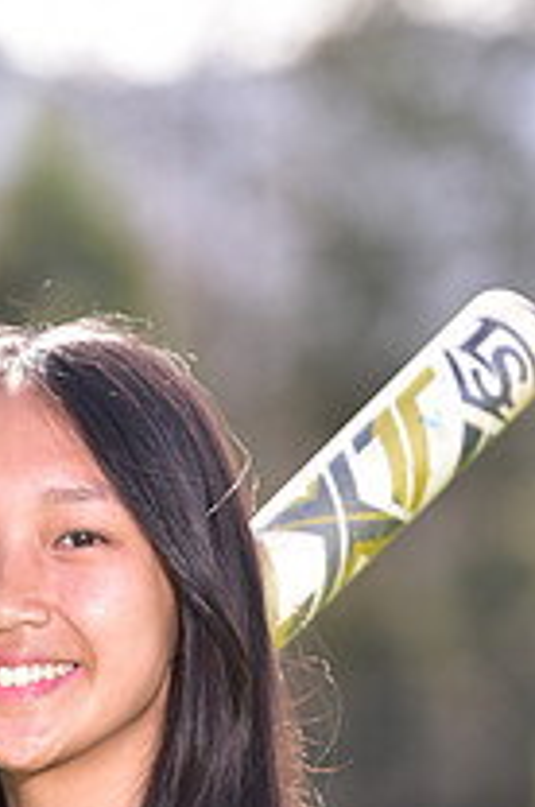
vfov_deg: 3.7
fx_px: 12502
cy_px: 997
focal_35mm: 559
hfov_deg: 2.5
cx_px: 48
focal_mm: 200
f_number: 4.5
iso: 100
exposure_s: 1/250
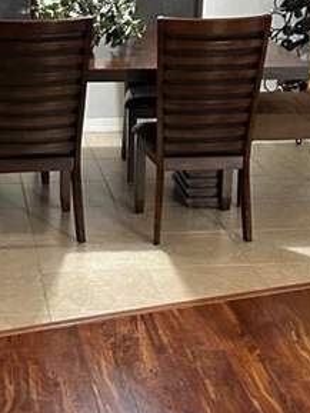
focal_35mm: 96
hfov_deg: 15.4
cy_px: 203
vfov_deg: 20.4
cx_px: 90
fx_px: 1145
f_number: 1.5
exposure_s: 1/60
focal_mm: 5.7
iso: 400
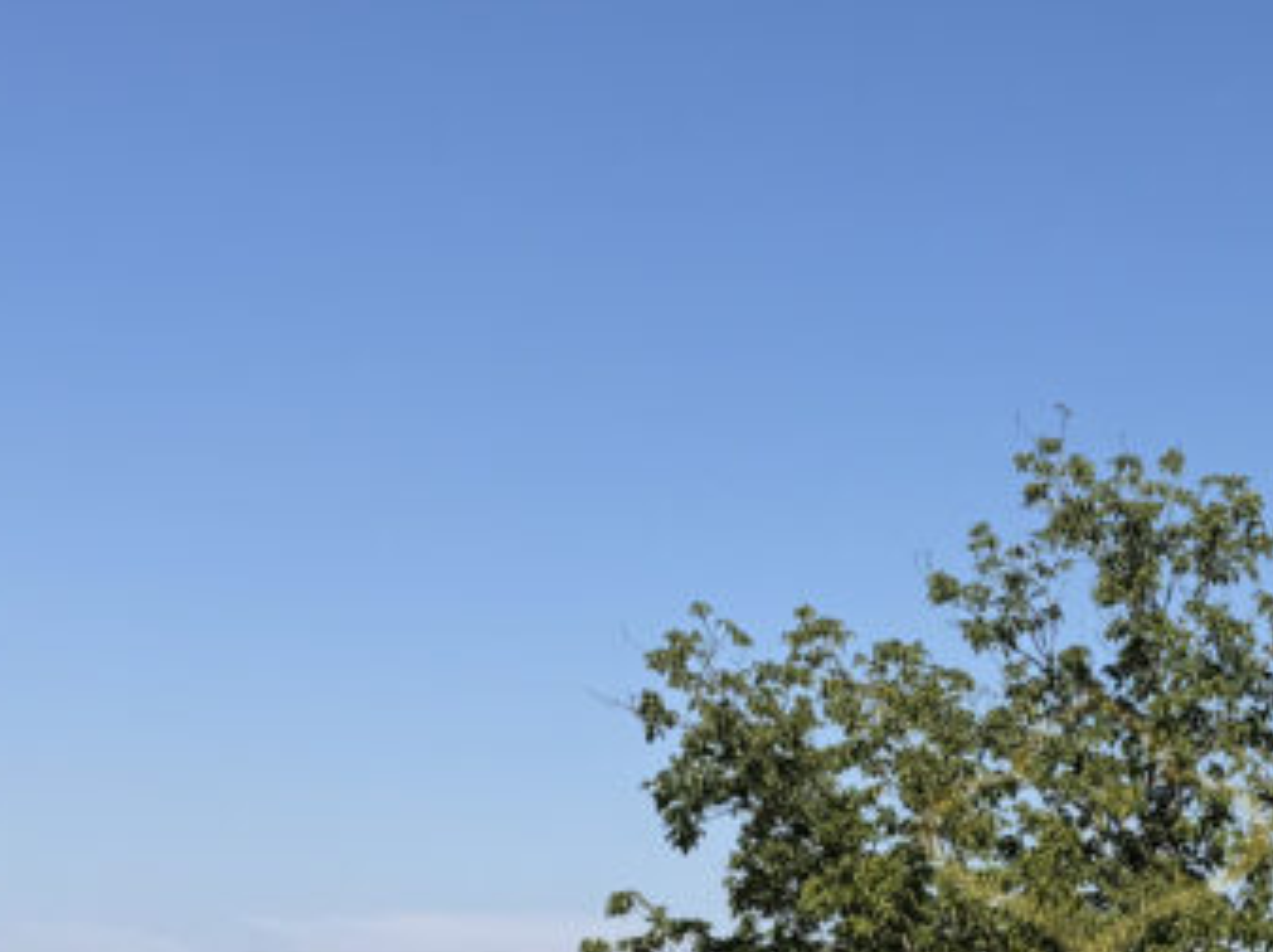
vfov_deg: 18.7
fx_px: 2682
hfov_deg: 26.1
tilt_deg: -2.0
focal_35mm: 73
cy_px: 1224
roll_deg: -2.1
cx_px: 1065
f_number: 1.78
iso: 80
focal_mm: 6.76
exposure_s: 1/4975
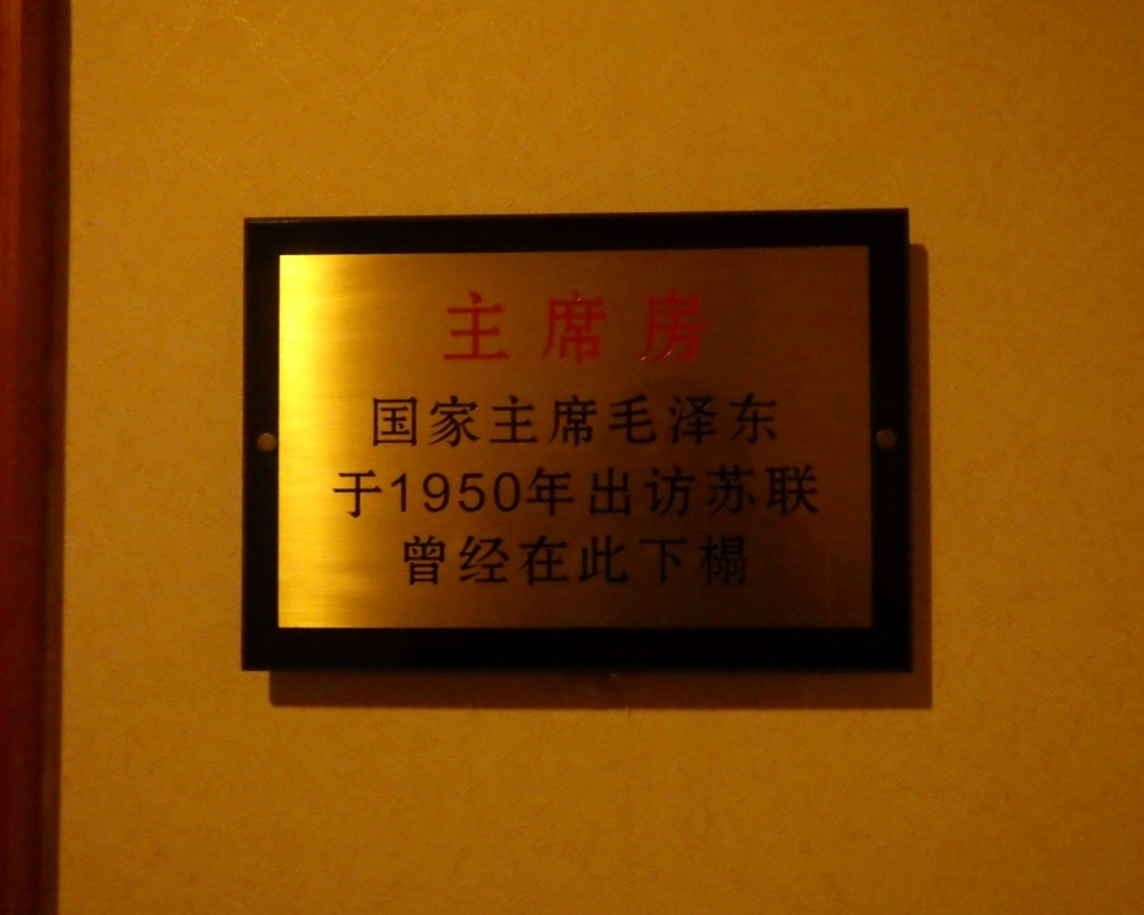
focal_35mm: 30
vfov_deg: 48.5
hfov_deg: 58.8
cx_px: 600
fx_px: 1016
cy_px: 464
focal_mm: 5
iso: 1600
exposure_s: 1/13
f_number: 3.5
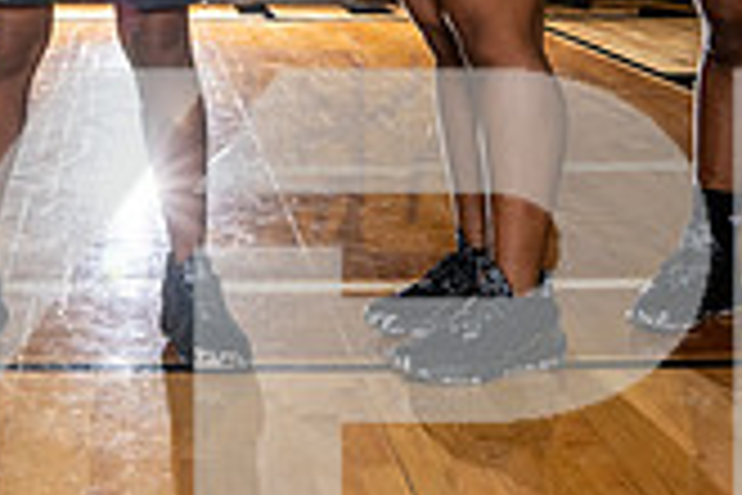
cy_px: -236
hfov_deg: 23.0
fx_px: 1793
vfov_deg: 14.7
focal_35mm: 87
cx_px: 121
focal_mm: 24
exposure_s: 1/200
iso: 320
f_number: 9
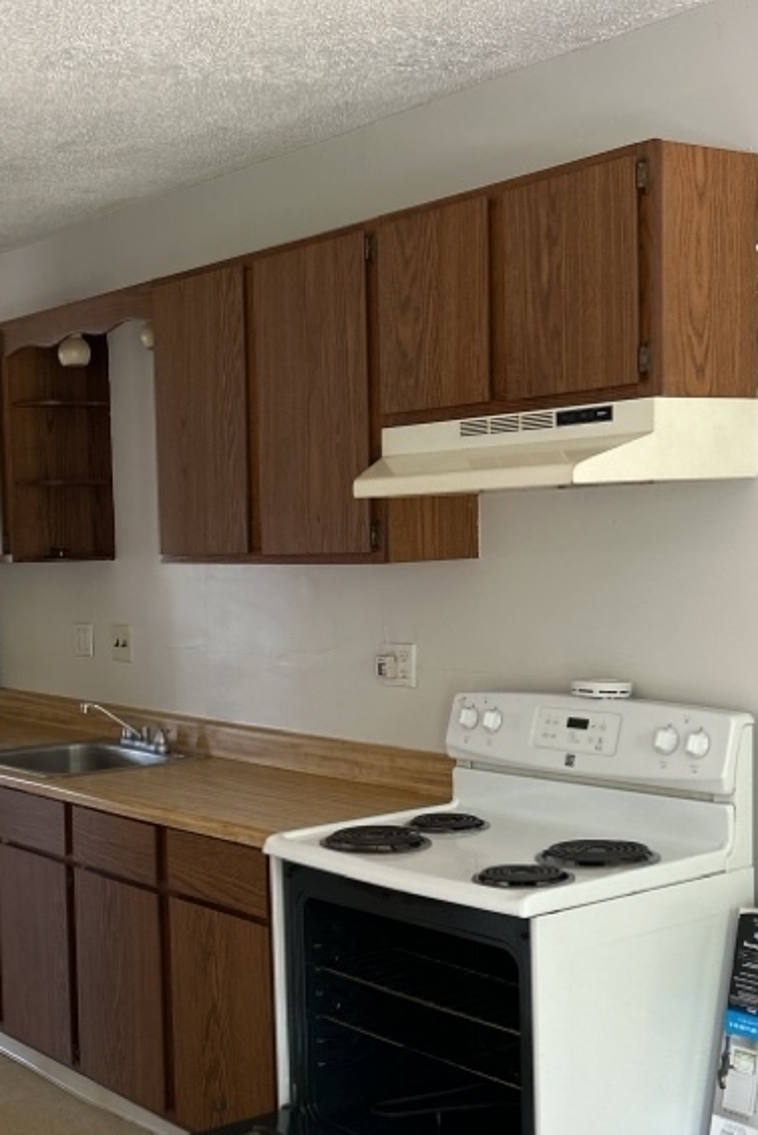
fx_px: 1547
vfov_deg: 40.2
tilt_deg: -6.7
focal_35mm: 49
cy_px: 675
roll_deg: +1.1
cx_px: 215
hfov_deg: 27.3
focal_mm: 5.7
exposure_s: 1/68
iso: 125
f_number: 1.5
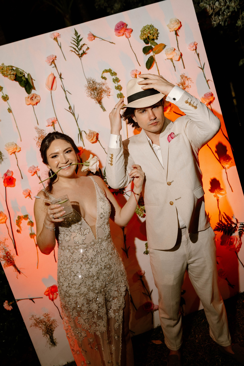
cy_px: 183
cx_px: 122
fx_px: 356
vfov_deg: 54.4
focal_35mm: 35
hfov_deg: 37.9
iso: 400
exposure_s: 1/160
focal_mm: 35
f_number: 3.5
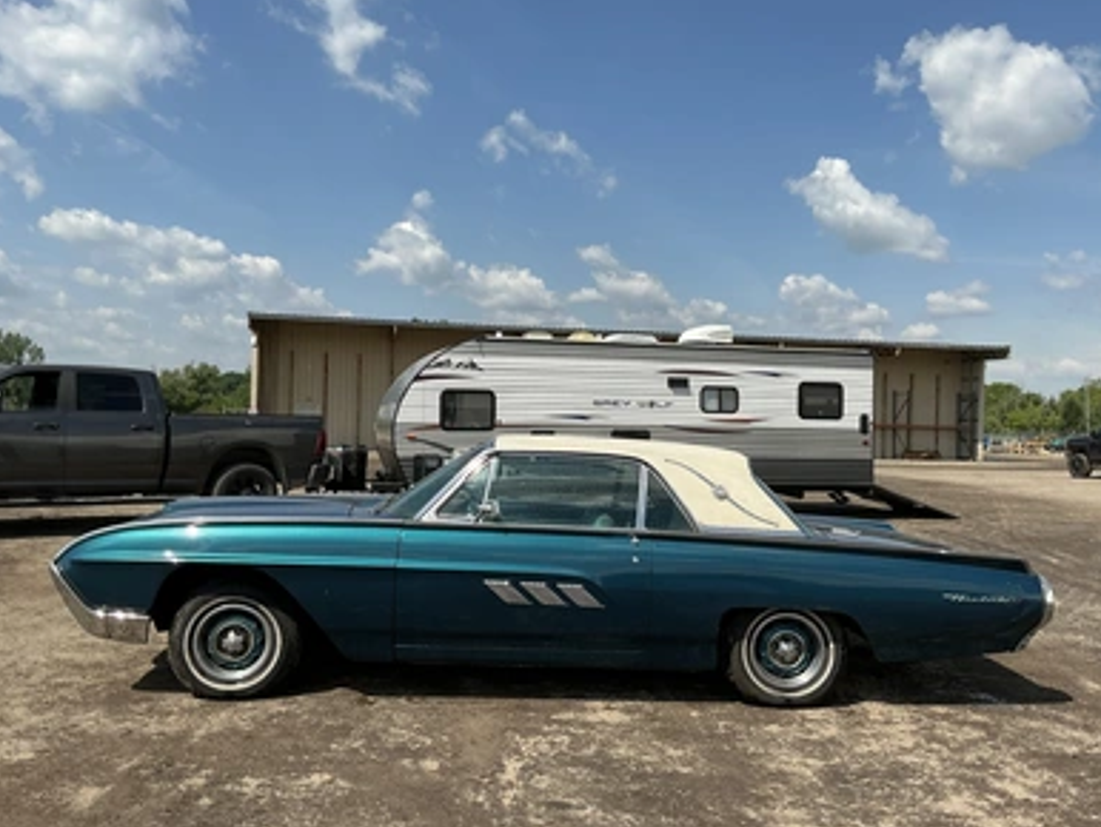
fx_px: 923
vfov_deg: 48.3
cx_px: 562
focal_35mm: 29
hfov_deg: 61.6
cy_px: 416
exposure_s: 1/2320
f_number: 1.8
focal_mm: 3
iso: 25
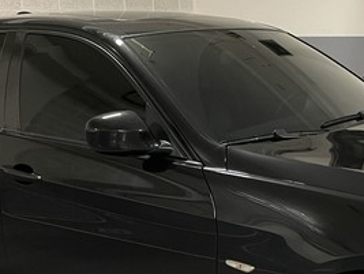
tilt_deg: -13.3
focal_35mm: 70
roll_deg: +0.6
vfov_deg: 20.9
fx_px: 737
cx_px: 277
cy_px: 207
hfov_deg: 27.3
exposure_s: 1/40
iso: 500
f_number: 1.6
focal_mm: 4.2
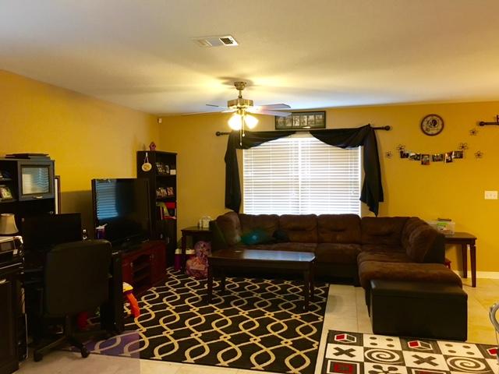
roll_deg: +0.3
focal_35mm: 29
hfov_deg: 61.7
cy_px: 187
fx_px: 418
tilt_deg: -1.2
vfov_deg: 48.2
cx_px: 250
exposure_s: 1/15
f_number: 2.2
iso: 64
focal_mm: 4.15
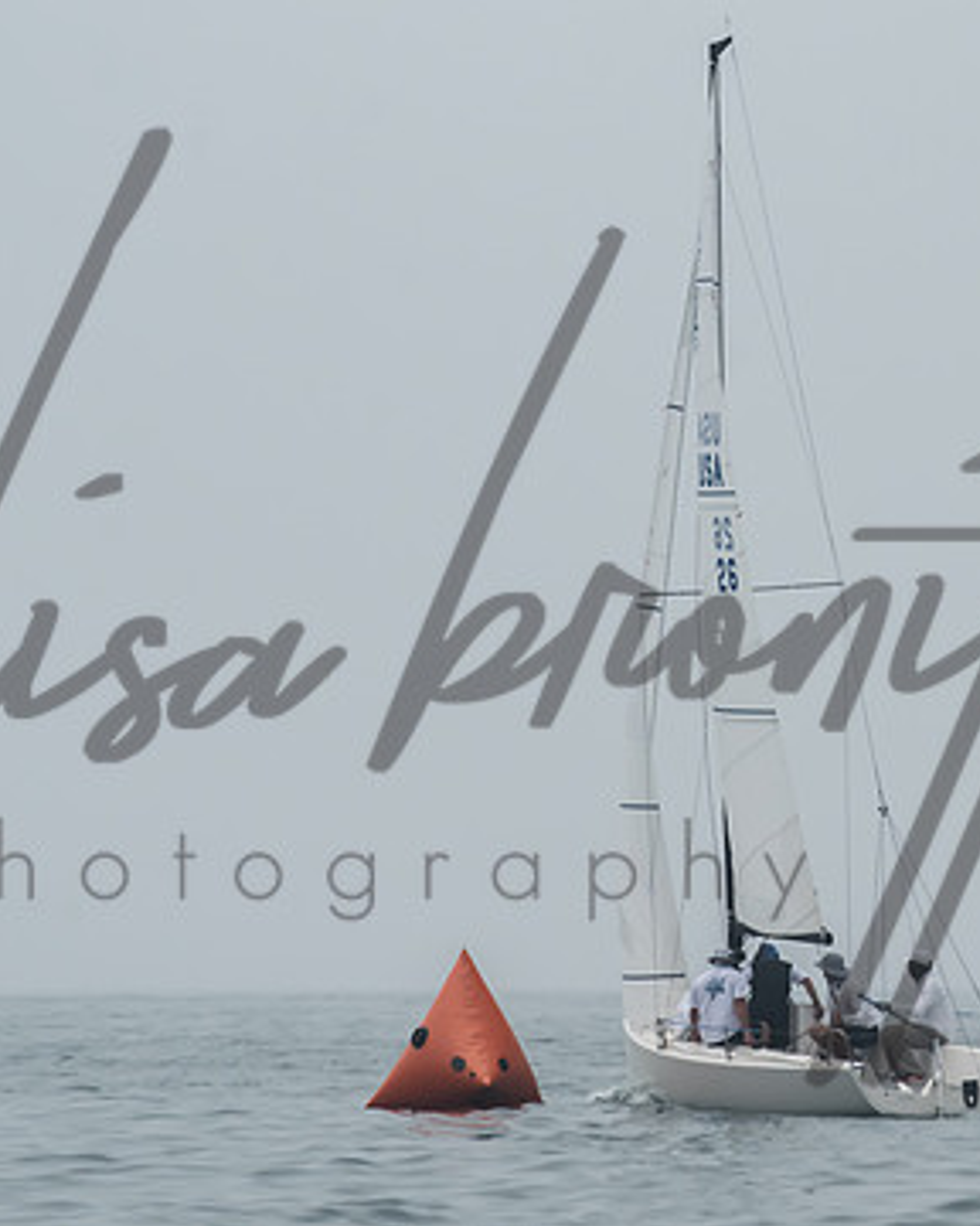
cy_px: 518
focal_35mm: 355
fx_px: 12871
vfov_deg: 5.4
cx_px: 852
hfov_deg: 4.4
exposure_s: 1/500
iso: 800
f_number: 14
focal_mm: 130
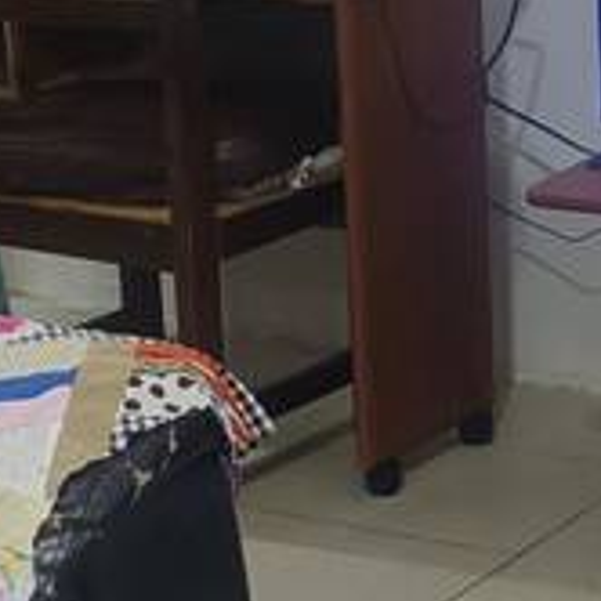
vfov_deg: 13.2
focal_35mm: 132
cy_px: 442
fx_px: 2593
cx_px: 395
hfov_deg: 13.2
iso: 451
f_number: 1.6
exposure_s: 1/30
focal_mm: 4.09
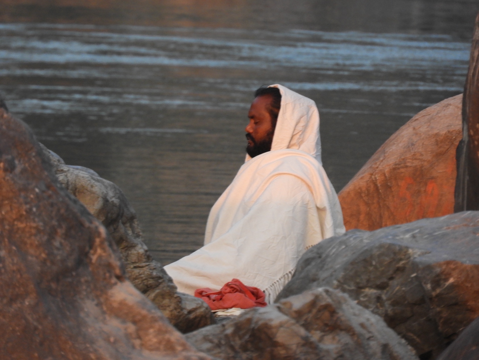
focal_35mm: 600
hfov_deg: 3.3
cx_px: 240
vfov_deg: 2.5
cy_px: 180
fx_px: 8303
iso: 400
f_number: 5.6
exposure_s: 1/200
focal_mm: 107.5
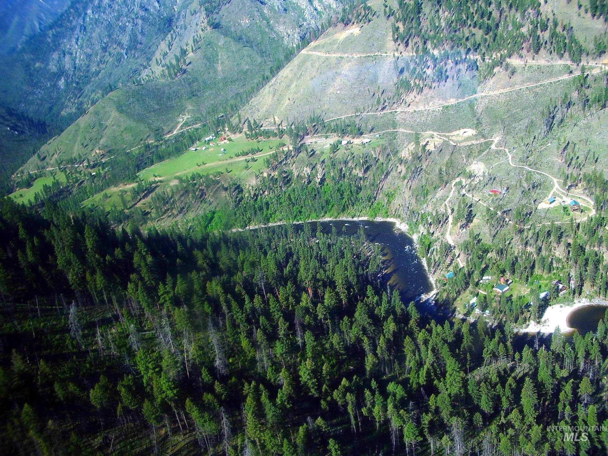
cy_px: 228
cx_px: 304
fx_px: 615
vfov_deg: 40.7
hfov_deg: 52.6
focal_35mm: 35
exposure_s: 1/200
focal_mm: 5.8
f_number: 4.3
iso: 50
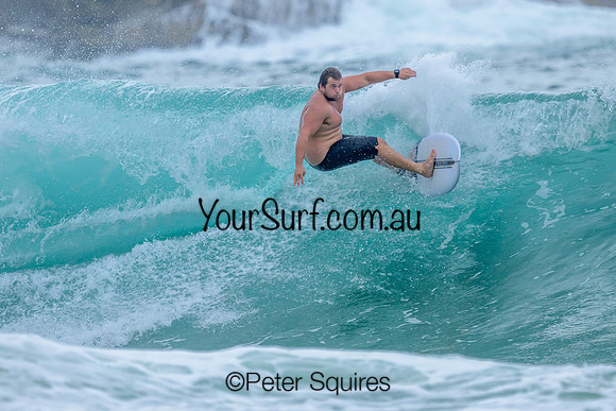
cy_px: 183
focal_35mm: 1100
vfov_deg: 1.3
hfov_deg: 1.9
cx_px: 286
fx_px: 18819
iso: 560
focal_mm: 800
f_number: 6.3
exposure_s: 1/2500
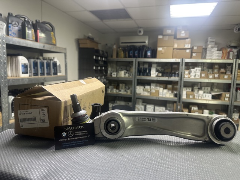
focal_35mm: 24
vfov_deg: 56.8
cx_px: 120
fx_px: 166
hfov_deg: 71.6
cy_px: 90
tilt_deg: -7.3
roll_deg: -2.1
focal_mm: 6.86
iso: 160
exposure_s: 1/50
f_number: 1.78
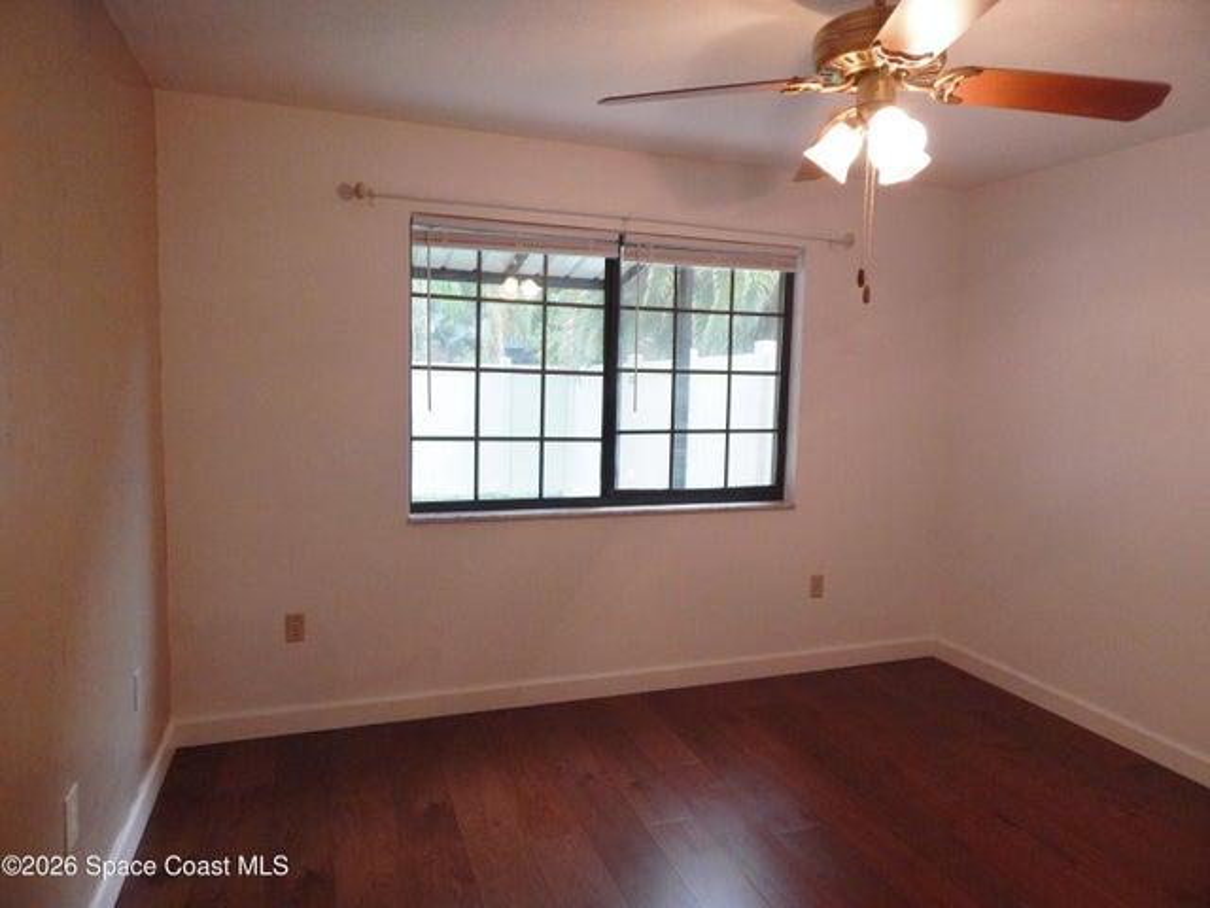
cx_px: 605
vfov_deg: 58.9
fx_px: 804
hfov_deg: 73.9
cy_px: 454
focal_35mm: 23
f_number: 3
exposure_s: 1/30
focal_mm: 4
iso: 360
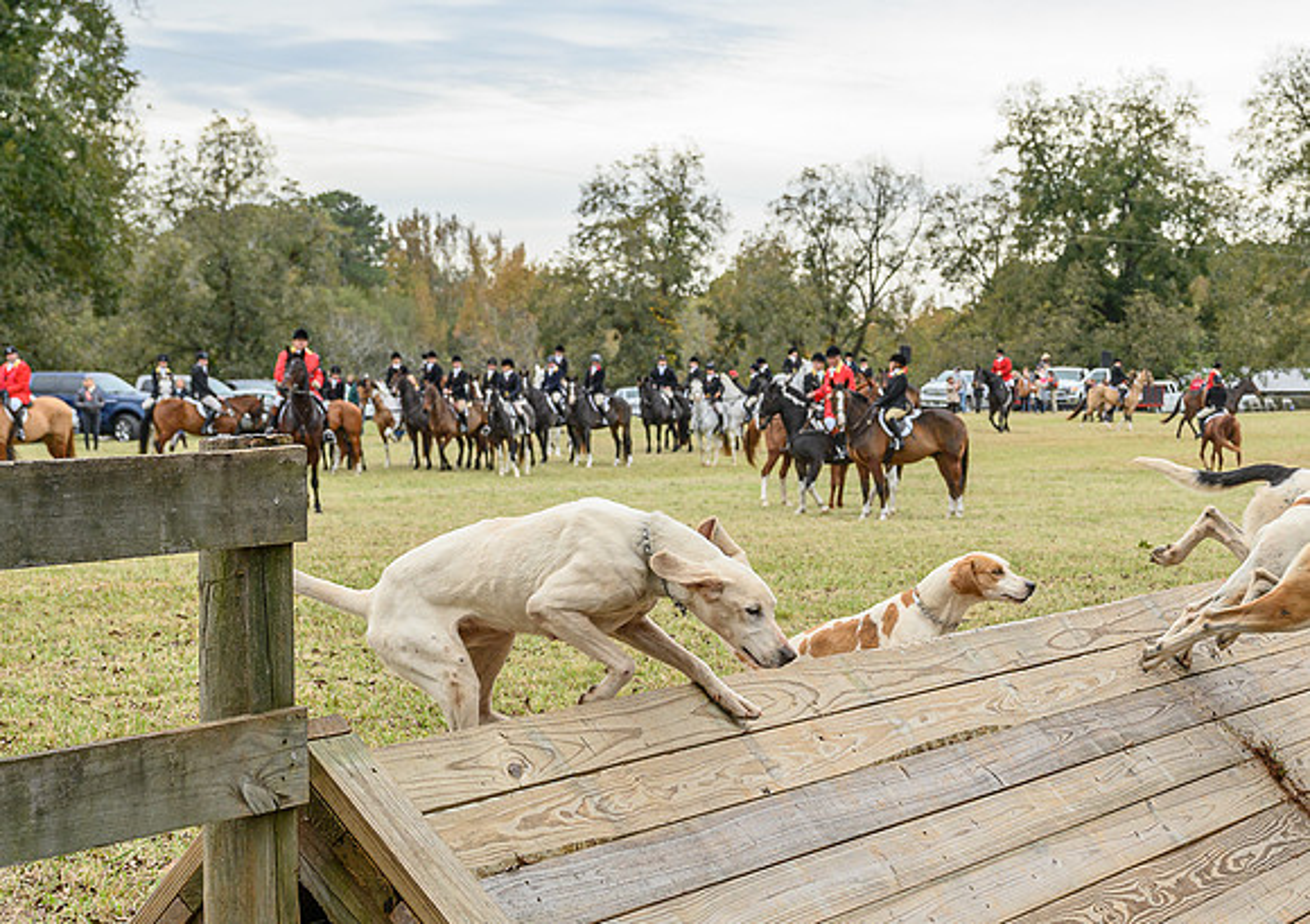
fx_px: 2974
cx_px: 1126
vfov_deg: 17.6
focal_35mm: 80
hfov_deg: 24.3
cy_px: 606
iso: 400
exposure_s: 1/640
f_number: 5
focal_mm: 41
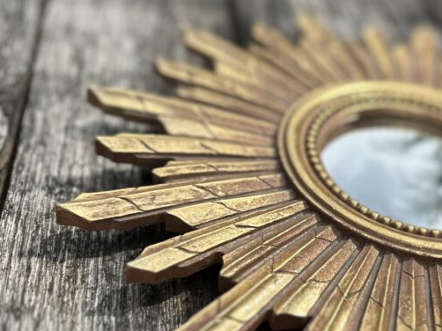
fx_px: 625
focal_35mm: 49
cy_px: 213
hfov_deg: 36.5
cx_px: 400
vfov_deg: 29.5
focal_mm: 6.86
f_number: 1.78
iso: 80
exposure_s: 1/4348
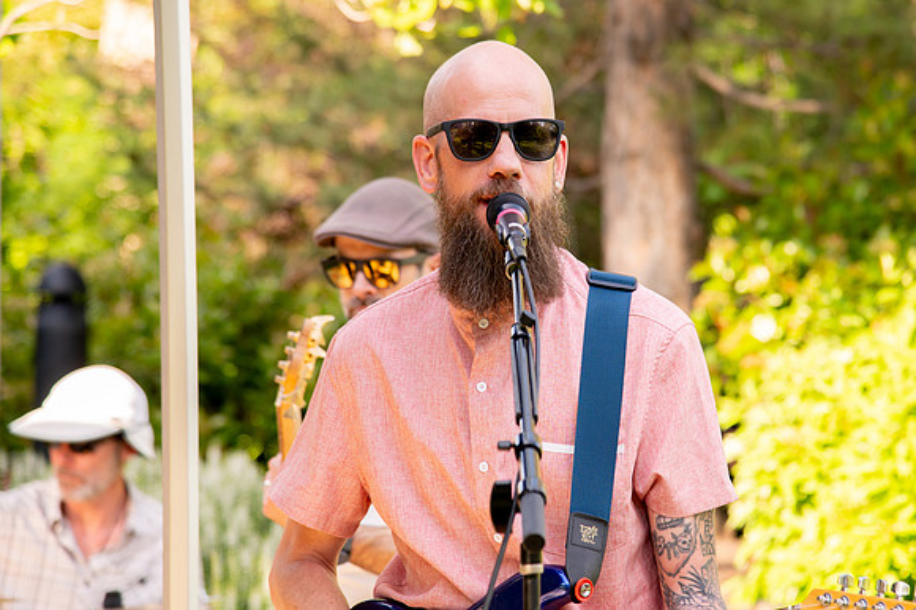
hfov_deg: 14.8
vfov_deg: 9.9
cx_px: 561
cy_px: 258
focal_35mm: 138
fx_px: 3512
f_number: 5
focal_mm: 110
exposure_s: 1/250
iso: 500
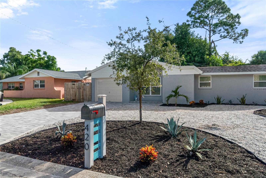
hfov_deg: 73.7
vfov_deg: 53.2
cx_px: 133
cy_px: 89
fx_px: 177
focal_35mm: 24
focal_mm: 24
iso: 1250
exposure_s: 1/500
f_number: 19
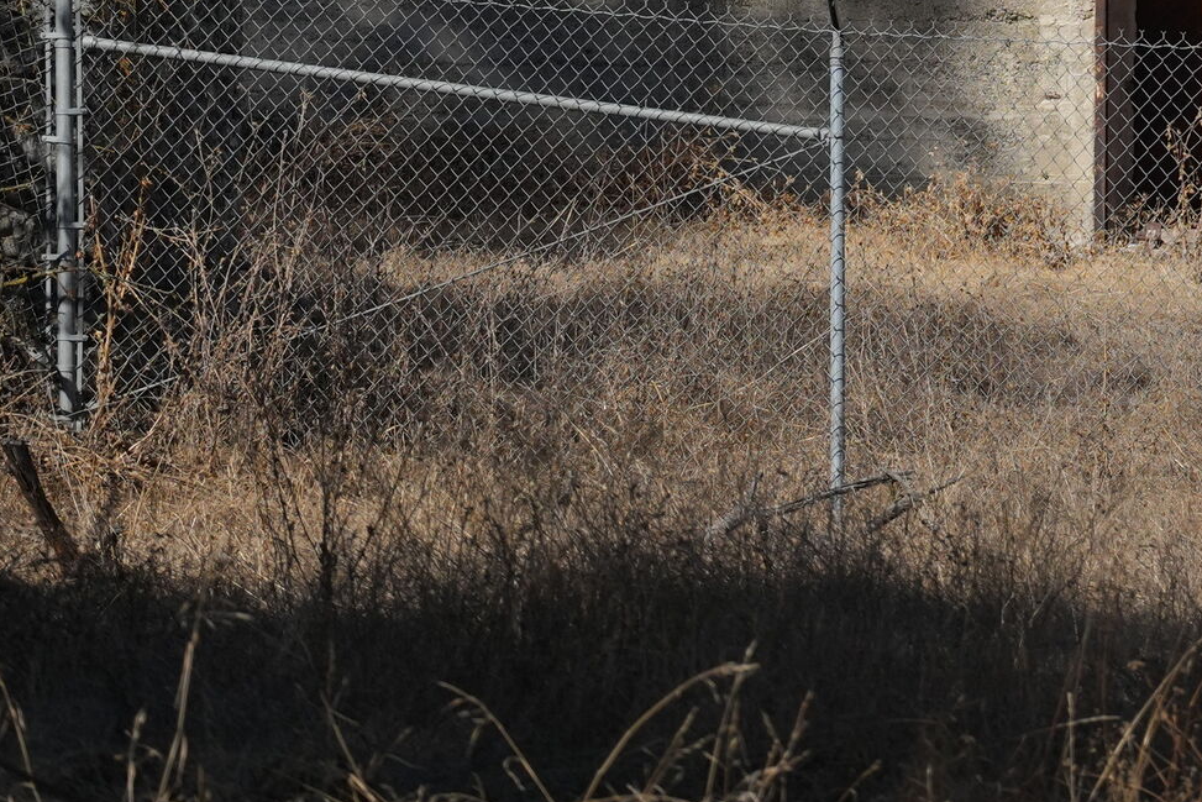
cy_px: -577
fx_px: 14826
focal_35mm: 444
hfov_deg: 4.6
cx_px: 1775
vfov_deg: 3.1
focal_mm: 100
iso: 320
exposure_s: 1/3200
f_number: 4.5
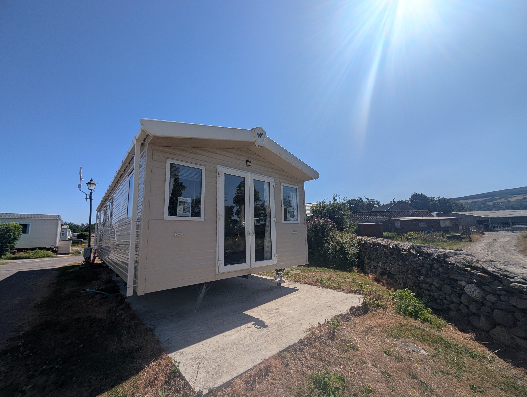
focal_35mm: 12
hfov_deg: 110.5
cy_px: 198
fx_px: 183
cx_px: 264
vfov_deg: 94.6
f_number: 1.7
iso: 62
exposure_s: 1/14706
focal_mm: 2.02
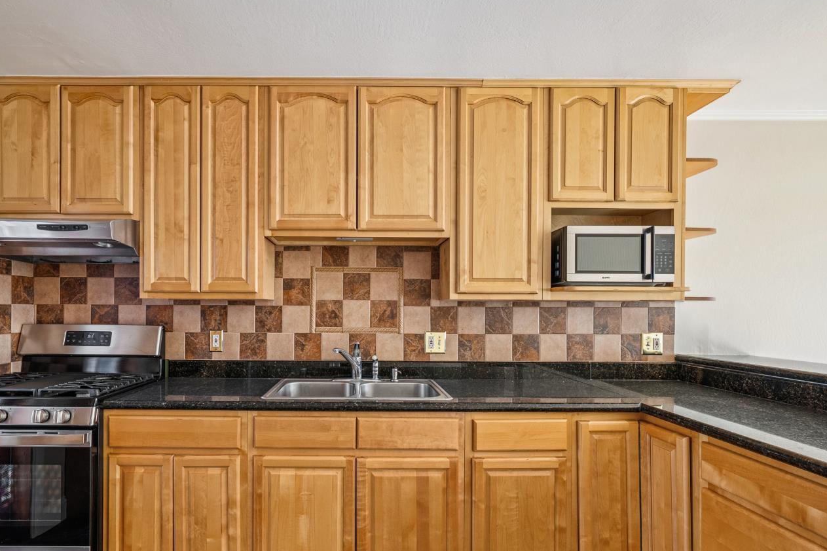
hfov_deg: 86.5
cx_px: 361
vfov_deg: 64.3
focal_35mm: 19
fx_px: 436
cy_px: 311
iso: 640
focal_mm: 16
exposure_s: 1/6
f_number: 8
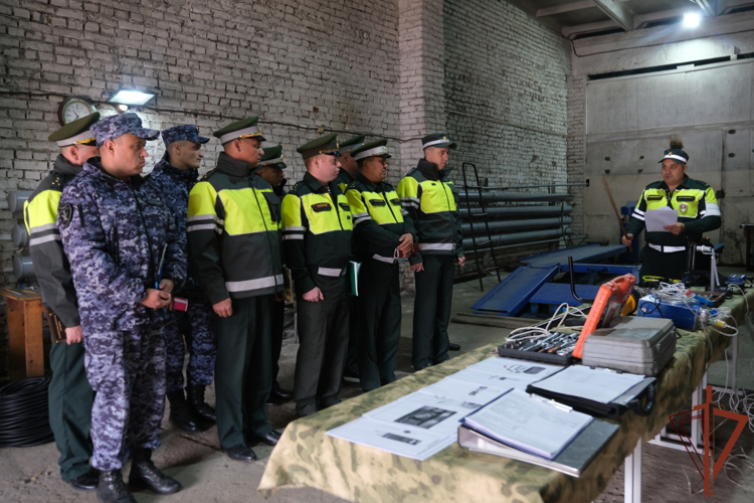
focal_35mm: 29
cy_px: 252
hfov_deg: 63.7
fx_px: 607
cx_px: 377
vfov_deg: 45.0
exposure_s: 1/50
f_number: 4.5
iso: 1000
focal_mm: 19.2
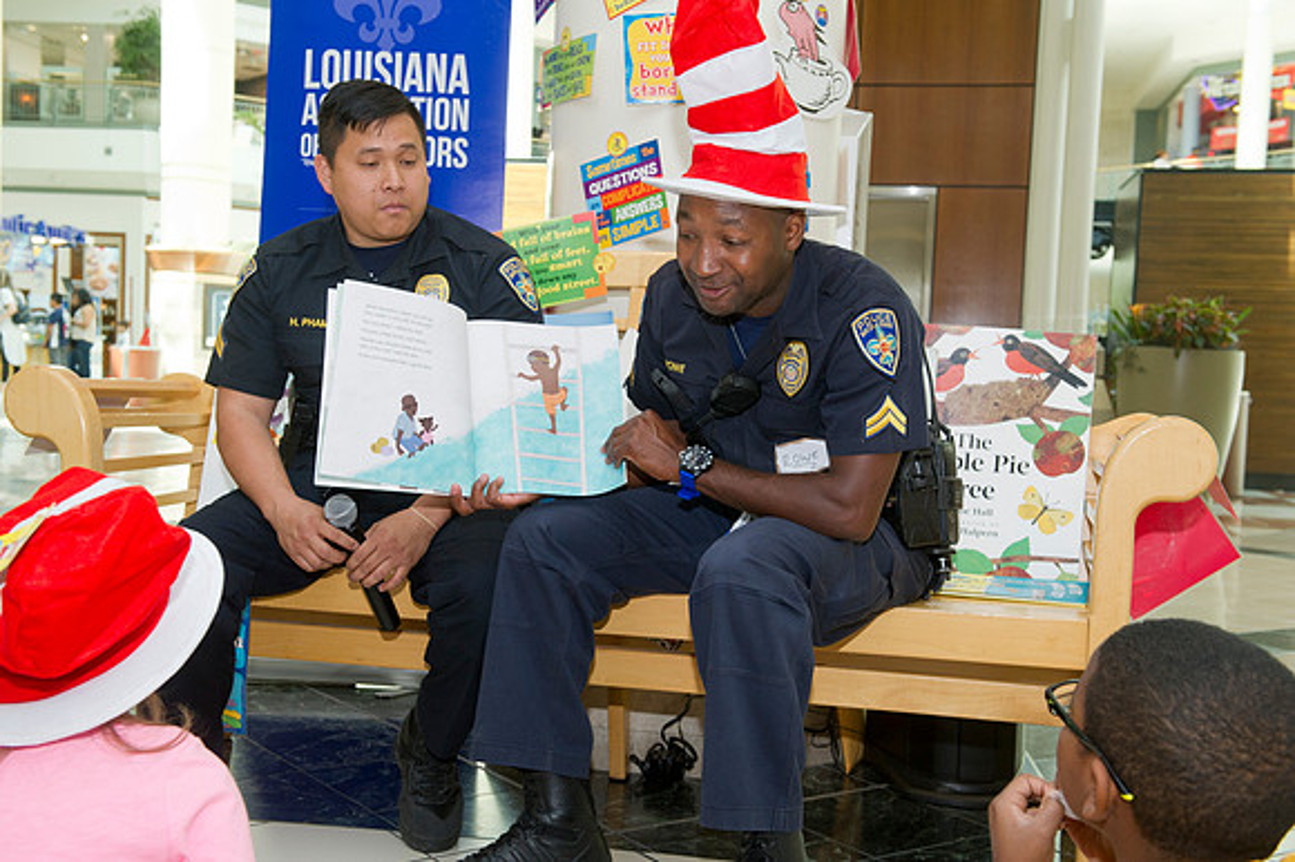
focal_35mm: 45
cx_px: 648
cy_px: 431
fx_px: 1618
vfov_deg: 29.8
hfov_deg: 43.6
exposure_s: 1/250
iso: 1250
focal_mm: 45
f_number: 6.3
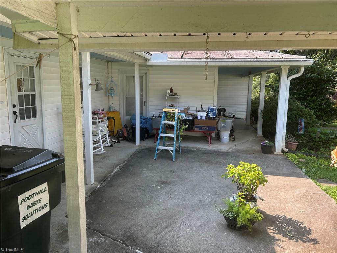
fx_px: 253
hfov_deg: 67.3
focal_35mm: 26
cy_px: 126
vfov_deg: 53.1
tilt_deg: -7.2
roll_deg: -1.1
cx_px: 168
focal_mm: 5.7
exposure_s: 1/448
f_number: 1.5
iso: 50
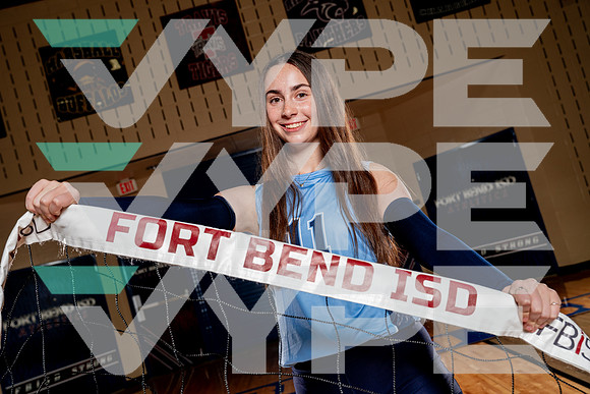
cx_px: 295
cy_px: 197
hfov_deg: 48.4
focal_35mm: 40
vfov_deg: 33.4
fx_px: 656
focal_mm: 40
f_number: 5.6
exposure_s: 1/250
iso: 200
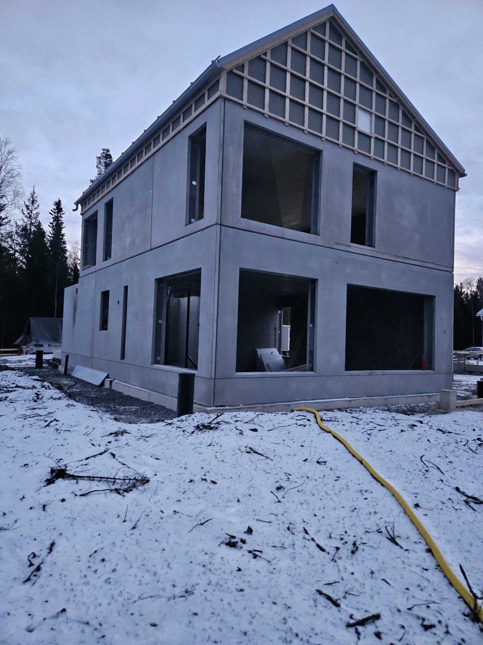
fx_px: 428
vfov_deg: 73.9
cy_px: 322
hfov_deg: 58.9
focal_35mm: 23
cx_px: 242
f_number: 1.8
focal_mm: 5.4
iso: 1600
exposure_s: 1/25
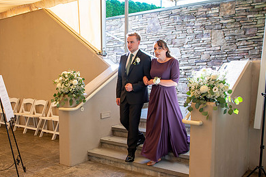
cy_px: 106
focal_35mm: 40
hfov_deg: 48.0
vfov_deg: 33.3
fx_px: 295
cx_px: 99
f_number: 4
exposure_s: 1/100
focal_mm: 26
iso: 200
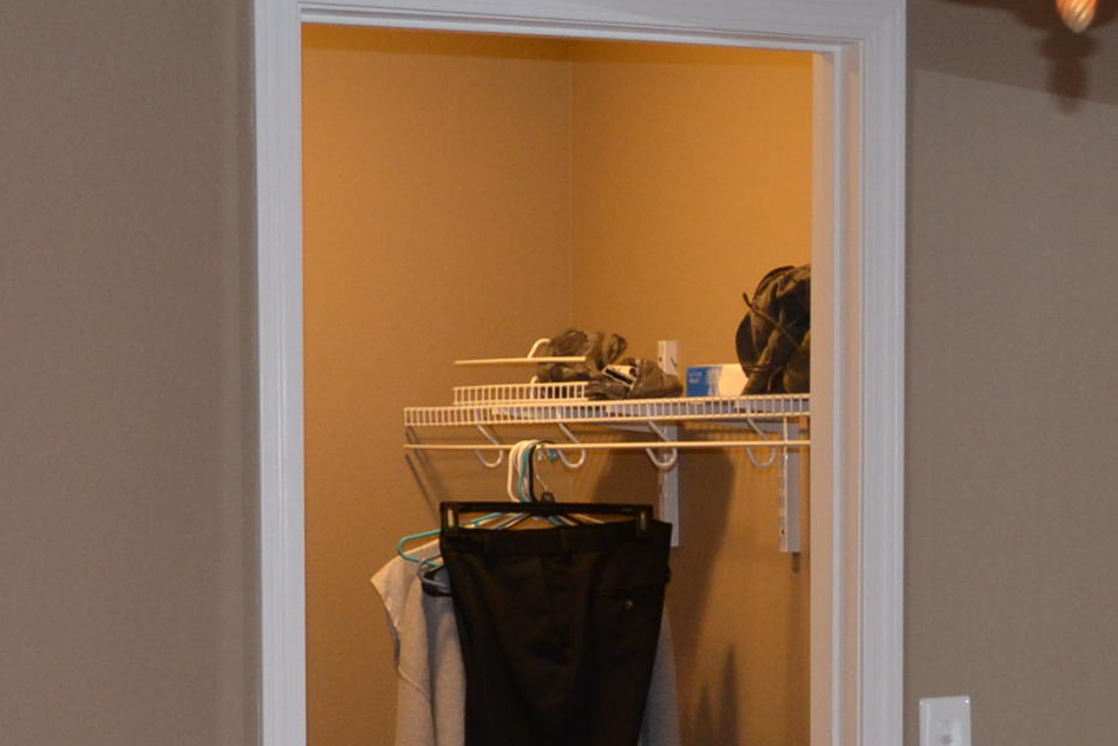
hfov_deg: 17.9
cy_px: 624
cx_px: 661
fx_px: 3541
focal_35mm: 114
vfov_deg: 12.0
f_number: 4
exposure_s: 1/60
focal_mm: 24
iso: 900
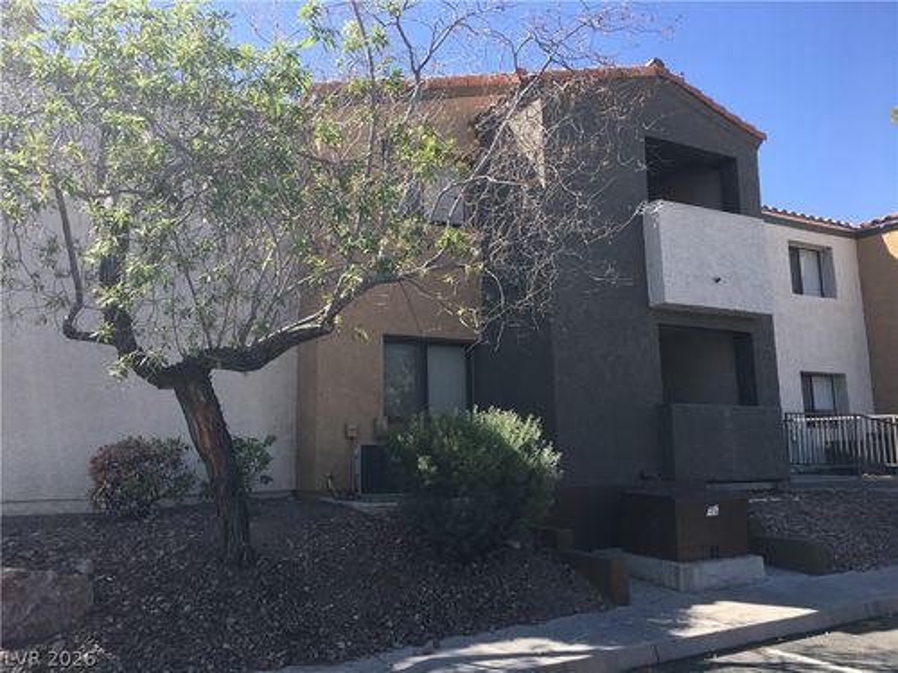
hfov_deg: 61.7
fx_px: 752
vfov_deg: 48.2
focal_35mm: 29
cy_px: 336
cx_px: 449
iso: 25
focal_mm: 4.15
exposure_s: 1/732
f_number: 2.2
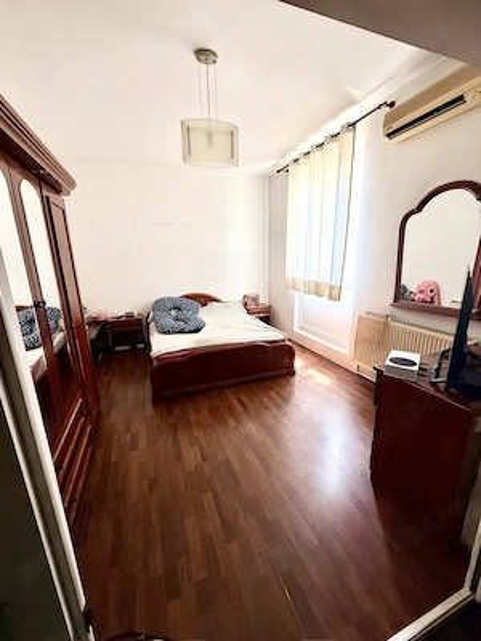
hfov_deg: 85.7
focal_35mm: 14
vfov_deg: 102.1
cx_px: 240
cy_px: 320
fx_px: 259
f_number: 2.2
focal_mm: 2.22
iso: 160
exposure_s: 1/100
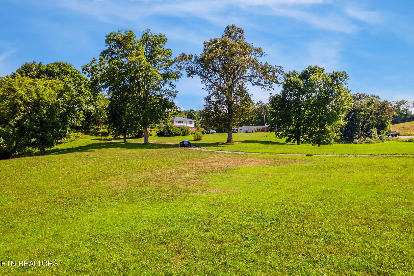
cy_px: 138
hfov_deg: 78.6
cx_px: 207
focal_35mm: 22
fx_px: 253
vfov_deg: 57.2
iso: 130
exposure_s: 1/160
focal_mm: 8.38
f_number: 2.8
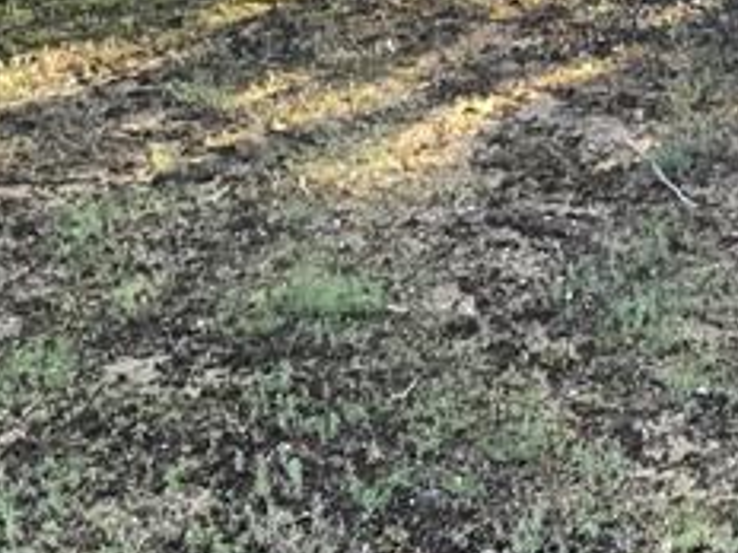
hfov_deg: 14.2
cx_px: 693
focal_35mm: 137
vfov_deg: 10.7
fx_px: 2921
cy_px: -70
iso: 25
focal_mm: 3.3
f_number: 2.4
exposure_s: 1/40
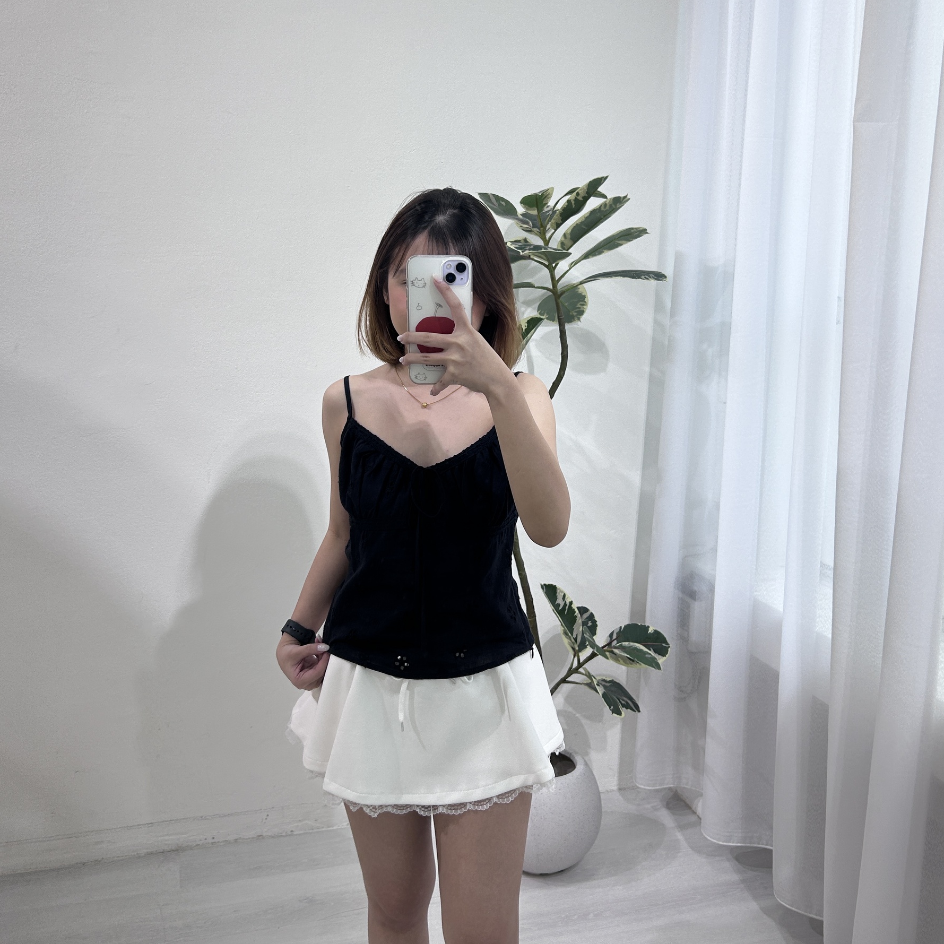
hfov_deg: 52.5
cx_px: 476
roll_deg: -1.7
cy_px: 413
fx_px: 956
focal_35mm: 31
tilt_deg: -7.6
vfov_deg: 52.4
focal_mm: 5.7
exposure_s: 1/443
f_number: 1.5
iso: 50
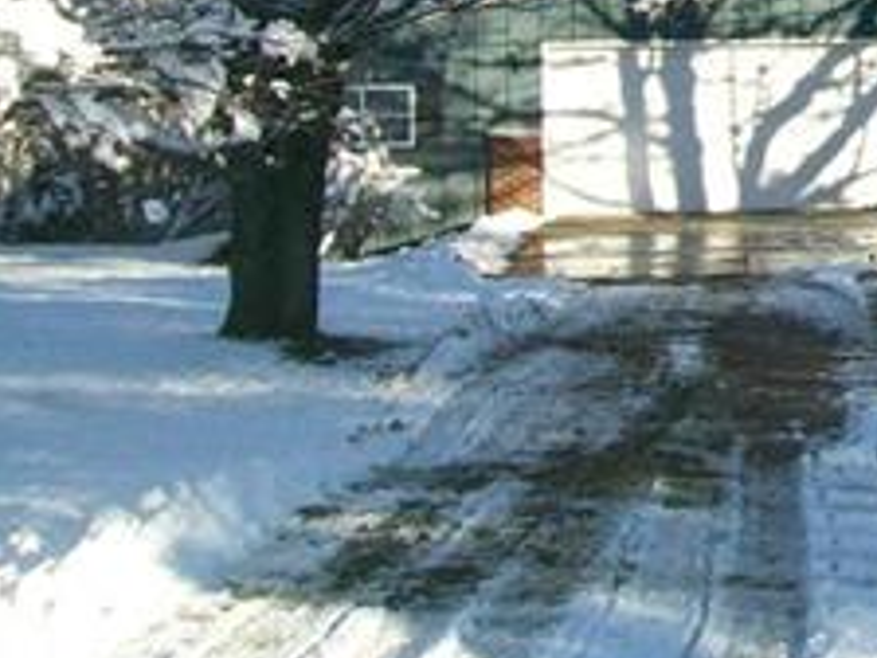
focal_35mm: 103
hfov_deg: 17.7
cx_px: 1182
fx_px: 2610
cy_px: -114
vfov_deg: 14.0
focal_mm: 6
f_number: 4.8
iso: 64
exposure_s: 1/320
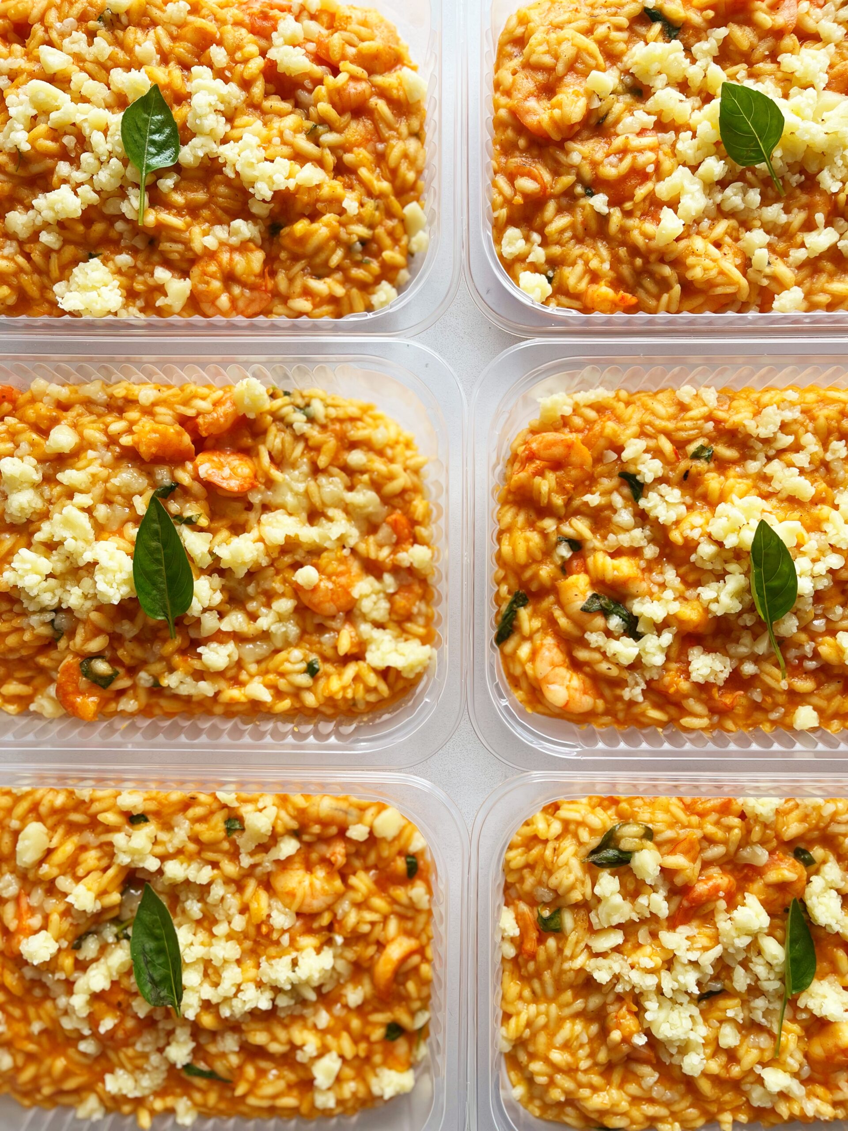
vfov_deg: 67.3
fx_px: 849
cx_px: 424
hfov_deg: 53.1
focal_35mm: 26
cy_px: 566
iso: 40
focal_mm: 5.1
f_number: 1.6
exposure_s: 1/236
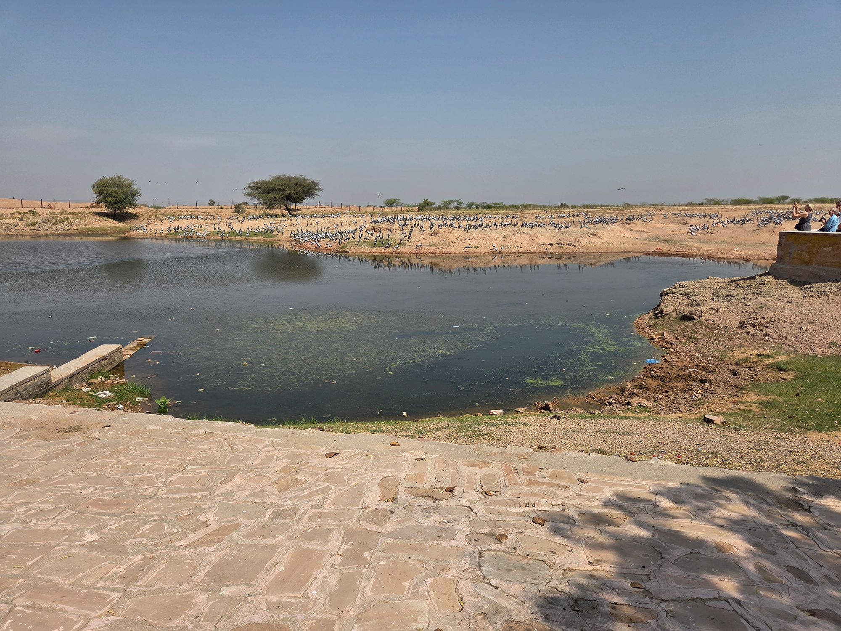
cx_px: 420
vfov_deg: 58.9
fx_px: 559
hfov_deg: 73.9
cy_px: 316
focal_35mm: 23
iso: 80
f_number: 1.8
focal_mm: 5.4
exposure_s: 1/7891
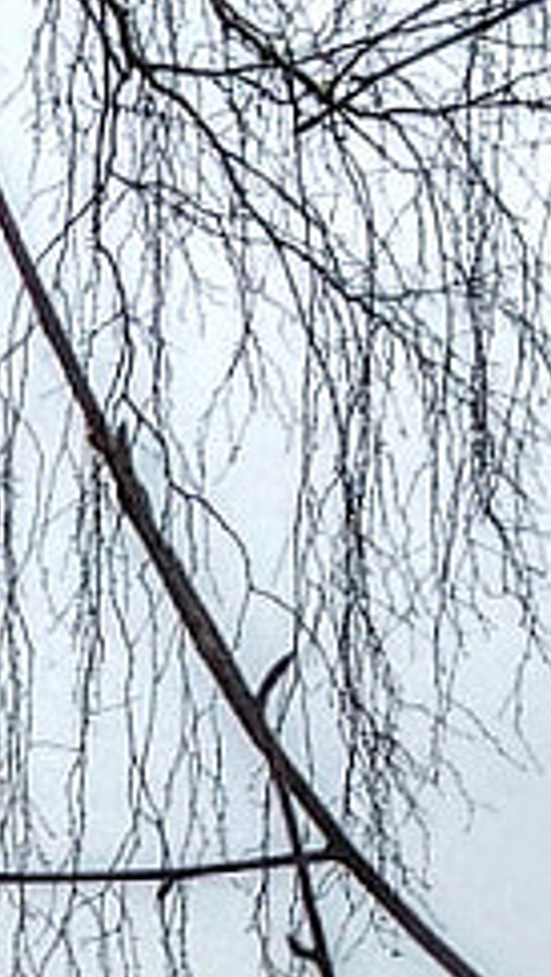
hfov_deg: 5.4
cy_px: 2163
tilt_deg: -2.5
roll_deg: -0.7
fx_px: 5393
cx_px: -1263
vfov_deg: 9.5
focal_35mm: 208
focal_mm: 4.15
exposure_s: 1/466
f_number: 2.2
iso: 32
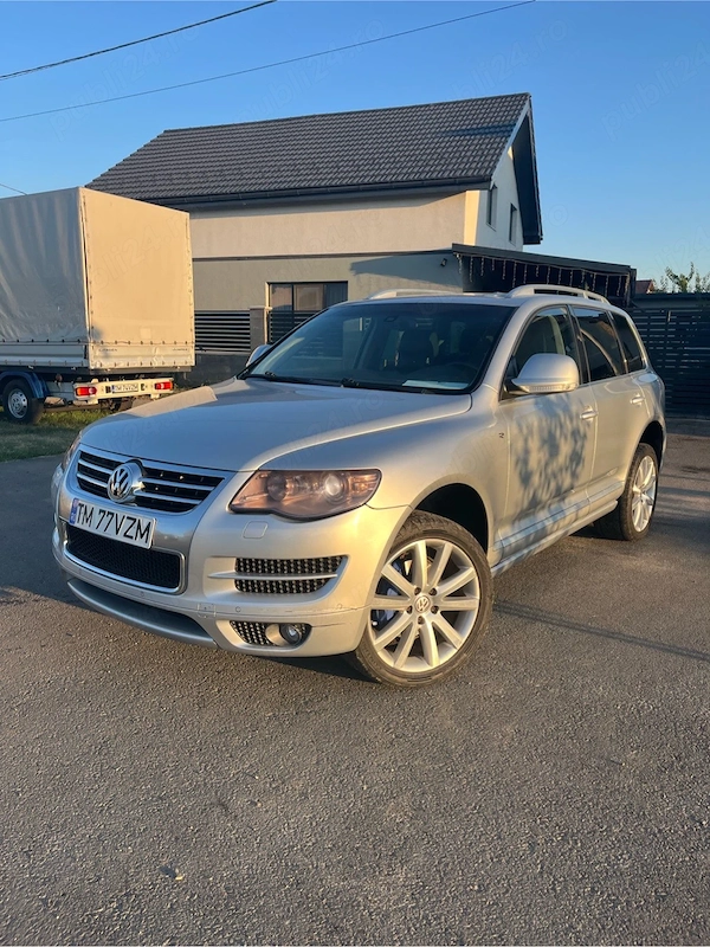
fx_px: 711
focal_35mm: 26
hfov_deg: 53.1
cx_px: 355
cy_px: 474
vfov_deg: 67.3
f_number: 1.6
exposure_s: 1/967
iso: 50
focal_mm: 5.1
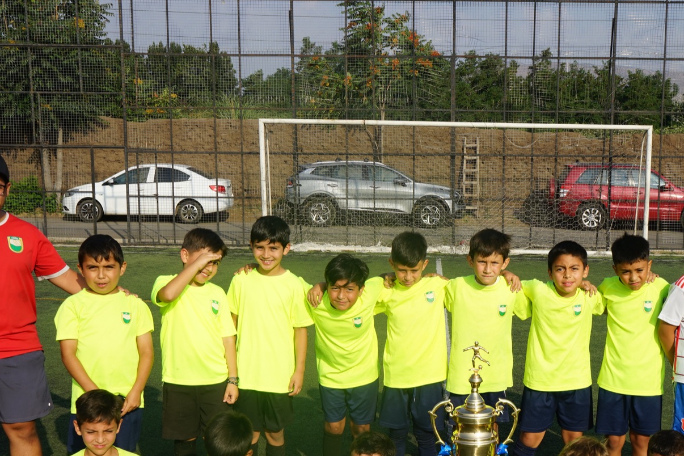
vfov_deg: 25.2
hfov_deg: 37.3
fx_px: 1007
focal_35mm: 53
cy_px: 349
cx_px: 432
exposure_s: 1/100
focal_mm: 32
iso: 100
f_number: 14
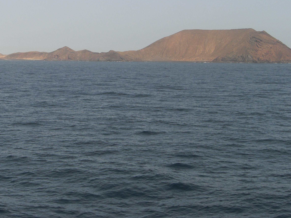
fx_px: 597
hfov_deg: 27.1
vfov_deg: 20.6
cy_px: 61
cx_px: 79
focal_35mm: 71
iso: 80
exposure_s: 1/640
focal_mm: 9.5
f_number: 4.4
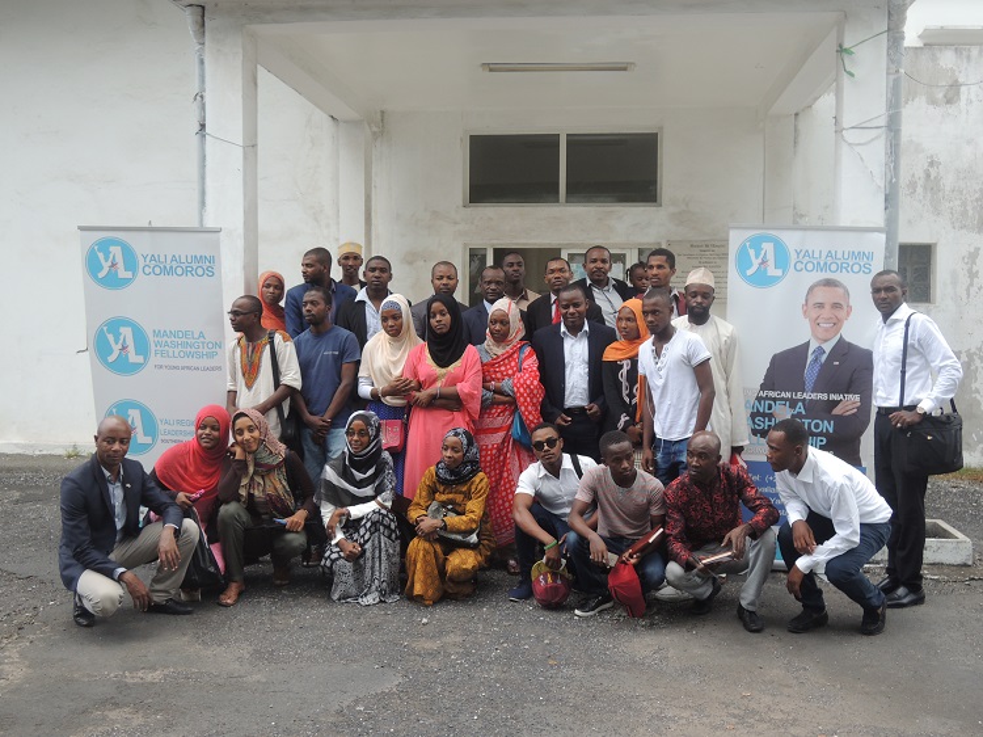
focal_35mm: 35
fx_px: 994
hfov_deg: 52.6
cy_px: 368
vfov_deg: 40.7
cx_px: 492
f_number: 3.2
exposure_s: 1/200
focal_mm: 6.3
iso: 100
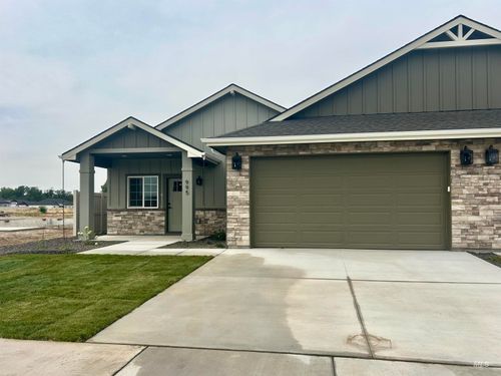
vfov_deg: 53.1
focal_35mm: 26
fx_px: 376
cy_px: 188
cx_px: 250
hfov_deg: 67.3
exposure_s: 1/5882
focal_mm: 5.7
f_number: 1.5
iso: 50
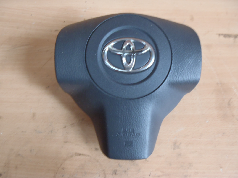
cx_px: 119
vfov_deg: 37.7
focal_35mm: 38
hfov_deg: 49.0
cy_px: 89
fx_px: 261
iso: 200
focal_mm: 6.83
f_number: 4.6
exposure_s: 1/4
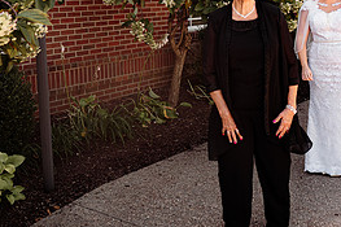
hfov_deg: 37.1
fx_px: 502
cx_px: 228
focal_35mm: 53
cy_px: 36
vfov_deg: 24.9
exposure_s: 1/640
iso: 250
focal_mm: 24
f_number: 2.8
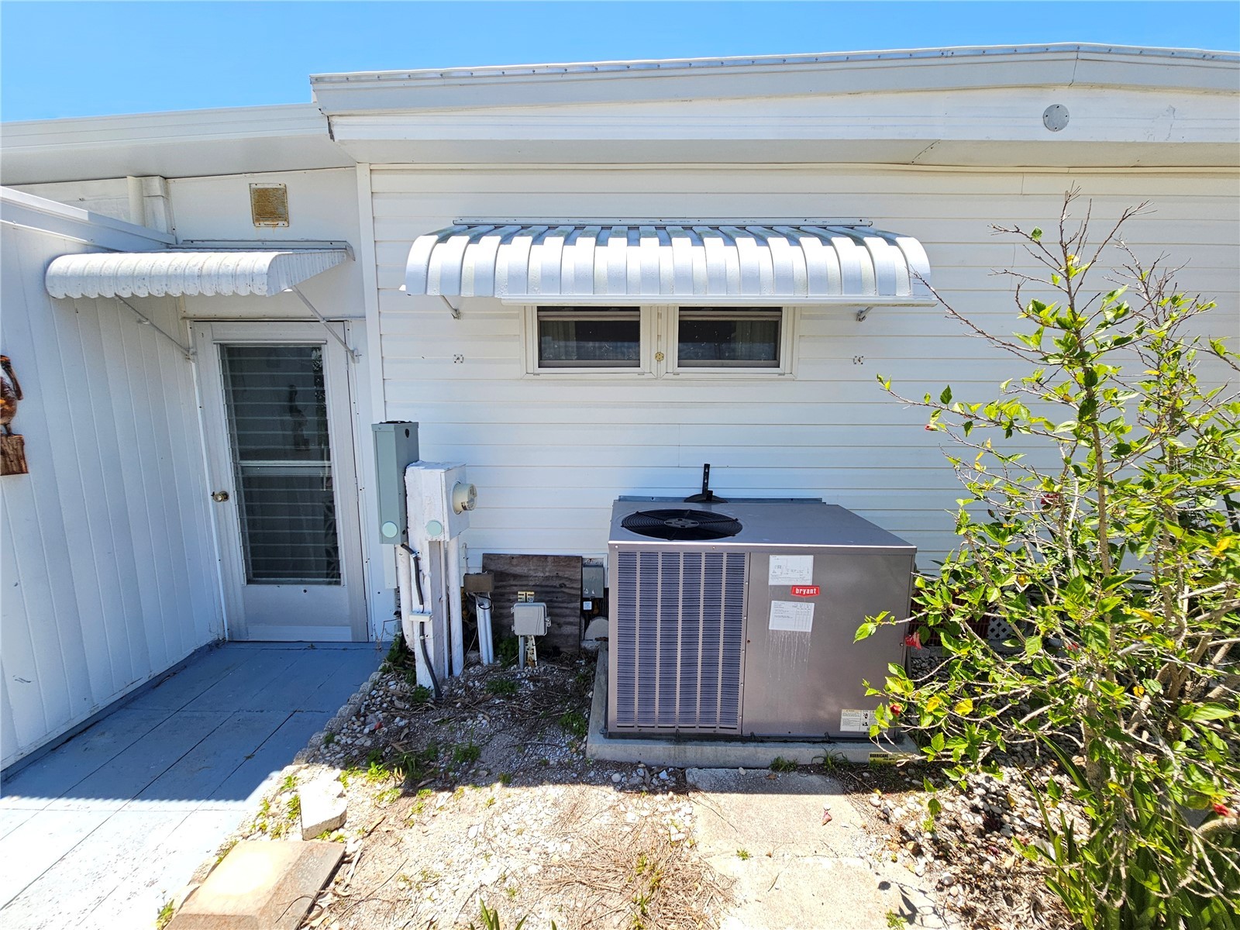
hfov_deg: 106.2
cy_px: 465
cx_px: 620
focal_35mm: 13
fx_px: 466
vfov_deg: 89.9
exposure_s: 1/934
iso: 50
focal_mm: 2.2
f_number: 2.2
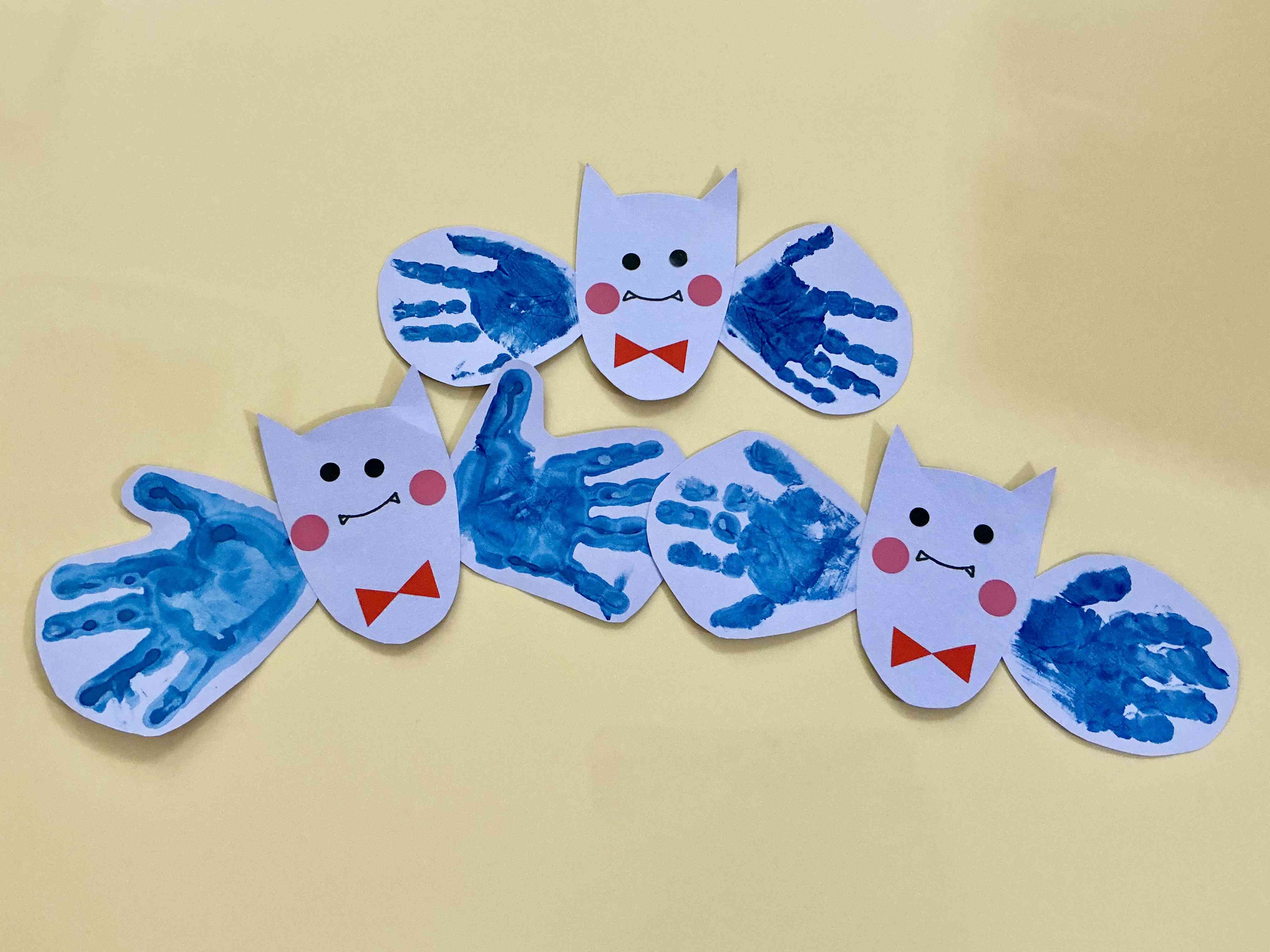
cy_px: 476
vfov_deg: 48.2
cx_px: 635
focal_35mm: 29
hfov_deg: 61.7
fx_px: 1064
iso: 250
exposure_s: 1/40
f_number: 1.8
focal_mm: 3
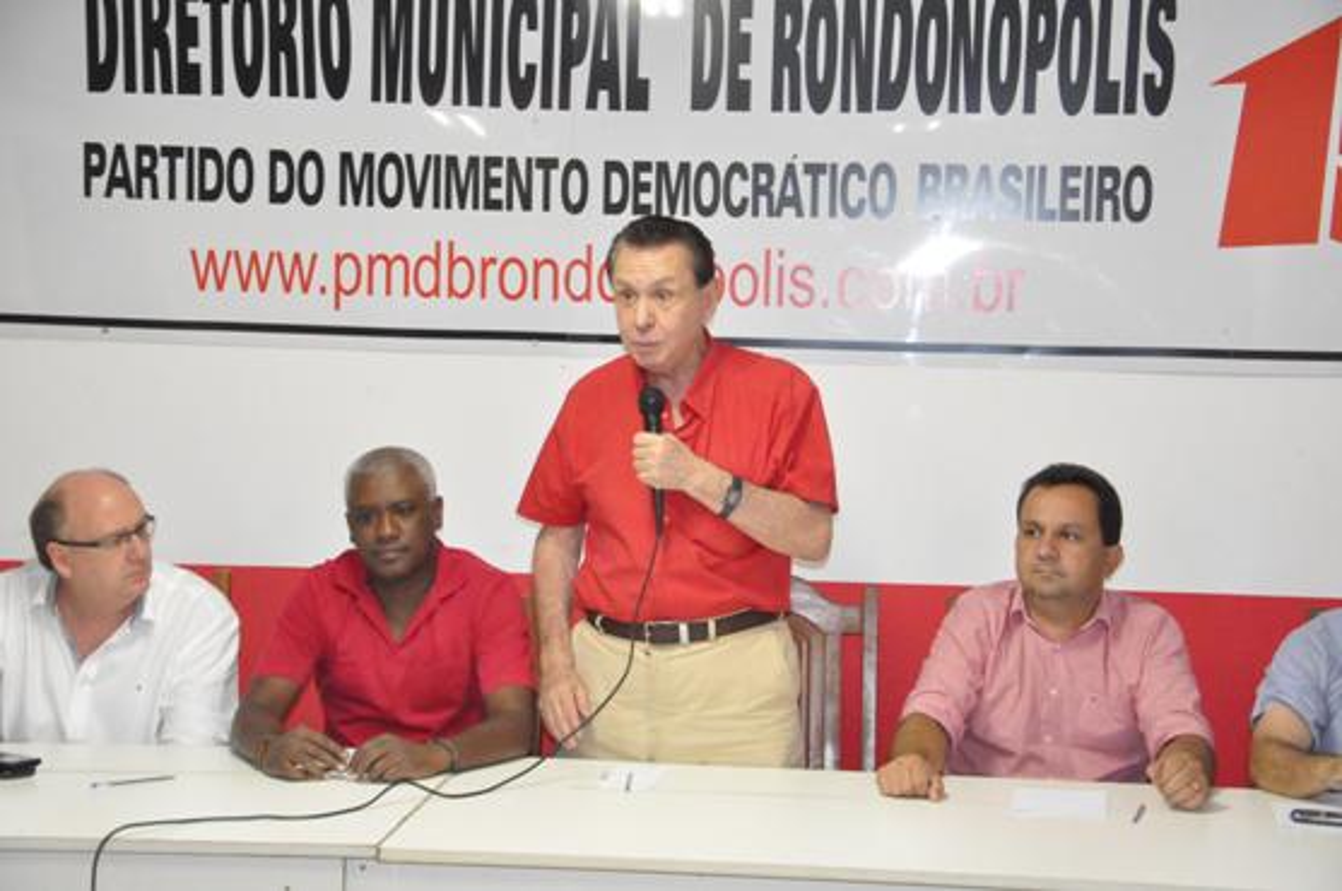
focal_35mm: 75
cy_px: 446
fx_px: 2793
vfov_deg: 18.1
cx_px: 671
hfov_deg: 27.0
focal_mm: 50
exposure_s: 1/100
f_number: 7.1
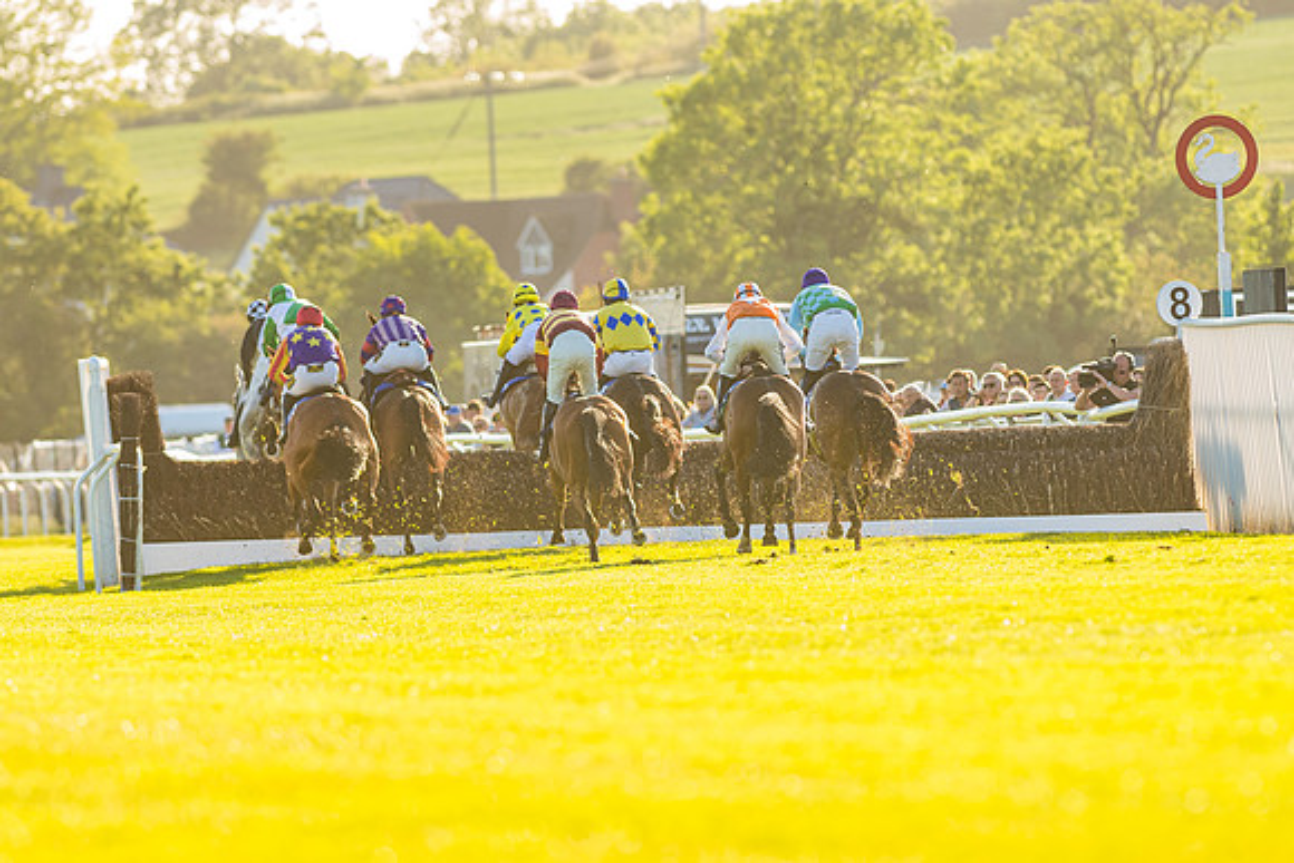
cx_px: 647
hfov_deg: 4.6
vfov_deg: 3.1
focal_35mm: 450
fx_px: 16178
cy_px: 432
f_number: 5
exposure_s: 1/800
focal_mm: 300
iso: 400
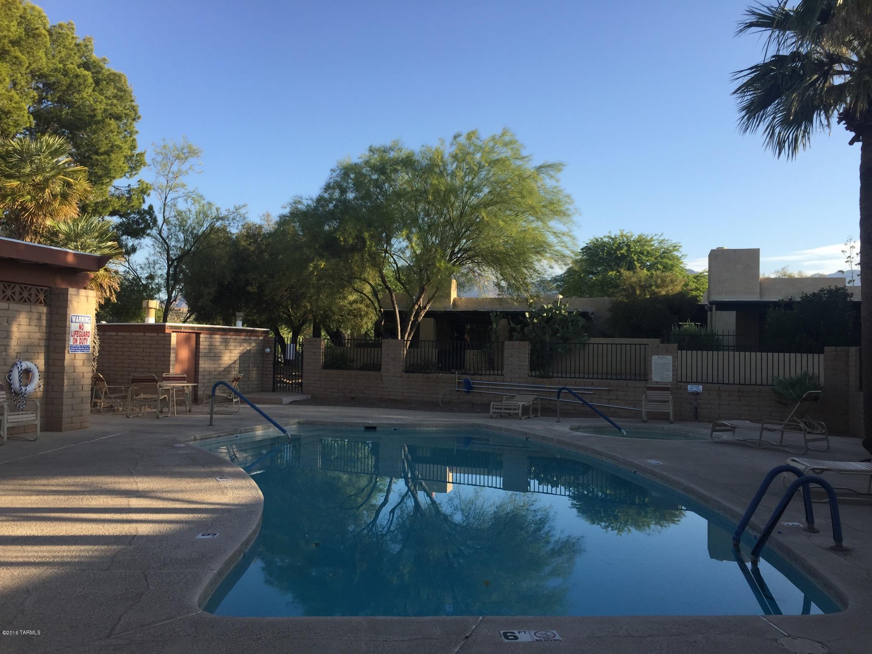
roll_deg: -1.5
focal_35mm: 29
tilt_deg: +4.1
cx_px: 436
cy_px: 327
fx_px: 731
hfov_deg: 61.7
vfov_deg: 48.2
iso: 32
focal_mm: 4.15
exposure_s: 1/807
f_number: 2.2
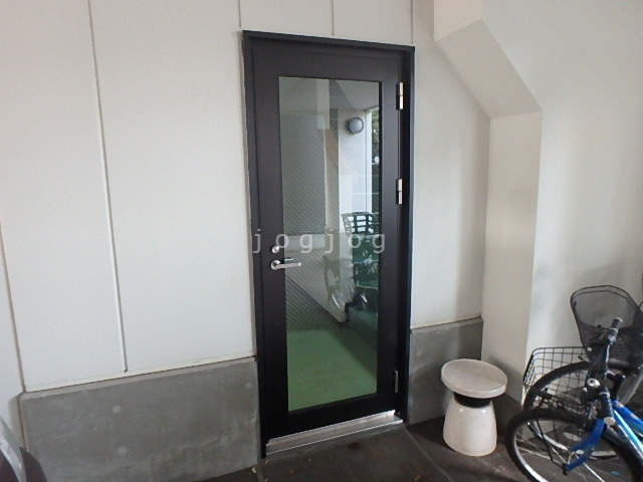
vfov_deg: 63.4
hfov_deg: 79.0
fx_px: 390
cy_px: 241
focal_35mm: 21
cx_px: 322
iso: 800
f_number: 3.5
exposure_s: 1/30
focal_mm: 3.7
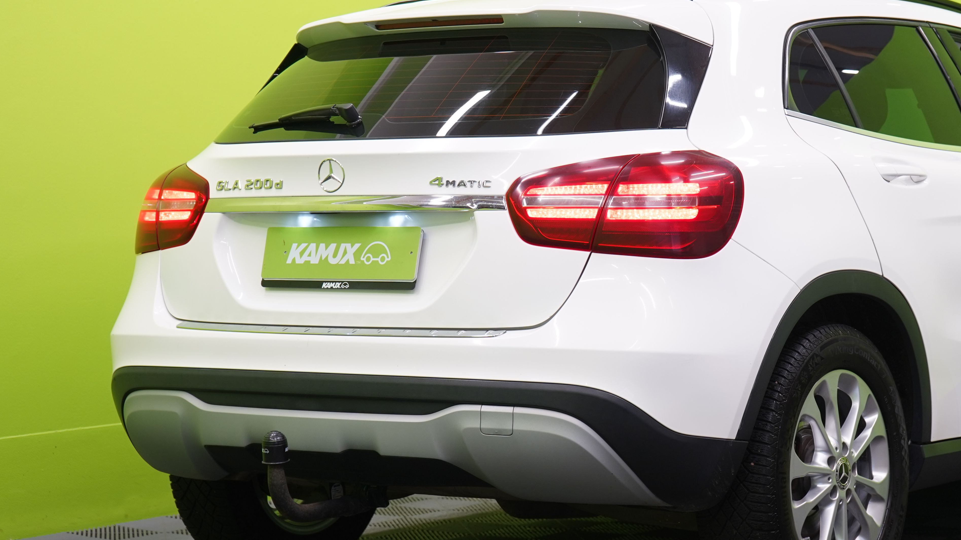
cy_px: 210
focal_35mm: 96
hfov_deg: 22.1
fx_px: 2446
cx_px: 699
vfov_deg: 12.6
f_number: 5
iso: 400
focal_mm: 58
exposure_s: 1/30
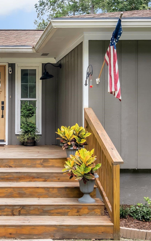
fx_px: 369
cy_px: 119
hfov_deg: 21.9
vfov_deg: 36.3
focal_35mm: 56
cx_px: -16
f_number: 8
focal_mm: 24
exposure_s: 1/200
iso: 640
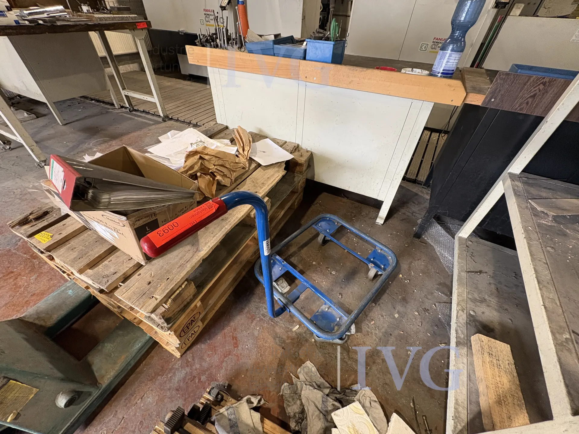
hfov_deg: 102.1
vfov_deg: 85.7
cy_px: 217
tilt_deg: -43.1
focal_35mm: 14
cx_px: 290
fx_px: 234
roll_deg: -1.8
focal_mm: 2.22
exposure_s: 1/60
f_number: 2.2
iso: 250
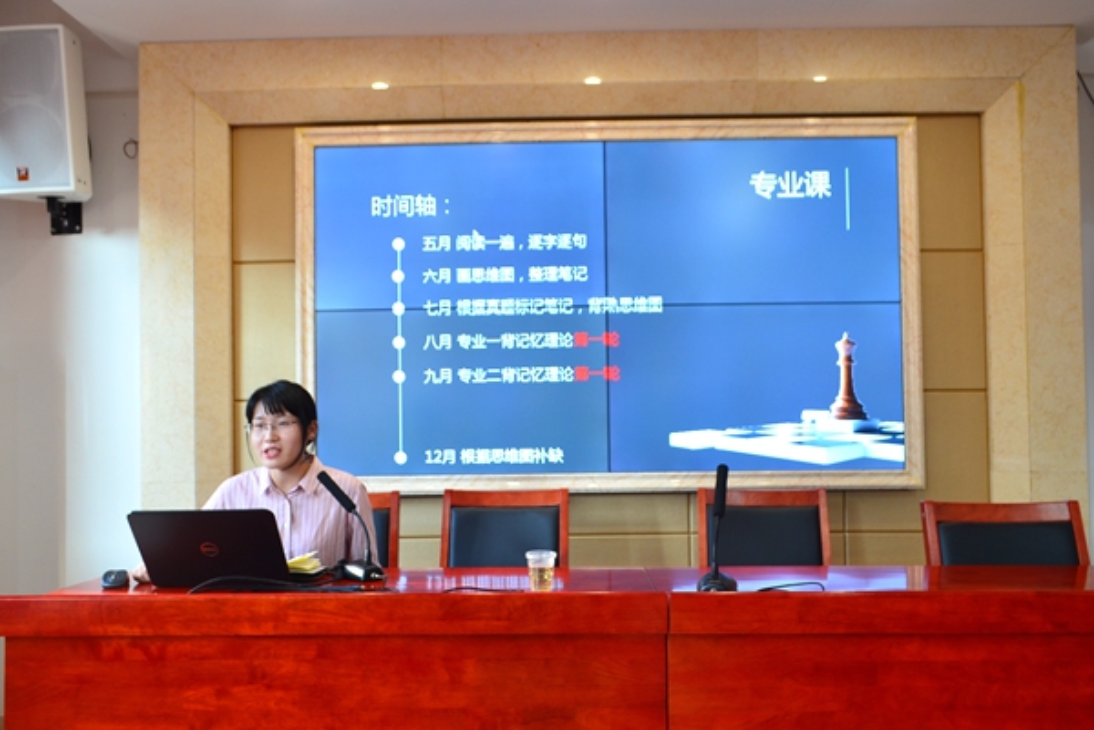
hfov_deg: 61.9
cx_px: 547
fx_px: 912
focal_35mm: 30
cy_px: 365
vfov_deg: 43.6
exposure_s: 1/15
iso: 450
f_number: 8
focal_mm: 20
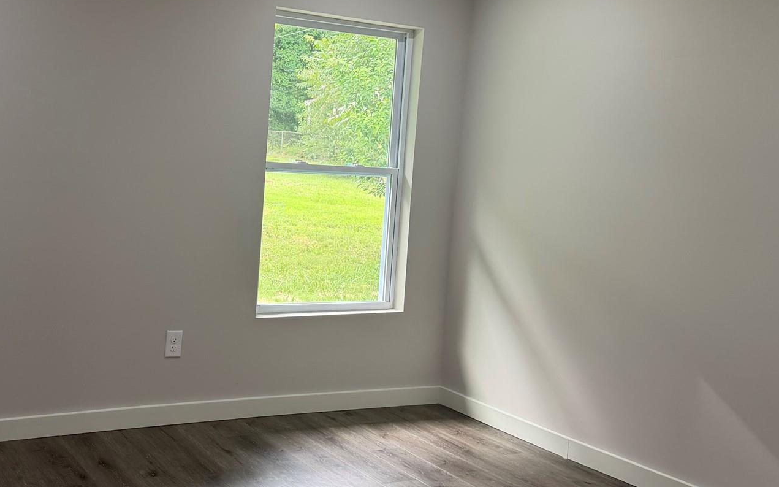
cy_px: 188
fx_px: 870
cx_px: 224
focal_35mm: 41
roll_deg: -4.0
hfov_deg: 47.0
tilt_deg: -3.0
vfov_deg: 31.1
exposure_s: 1/60
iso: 125
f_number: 1.78
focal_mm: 6.76
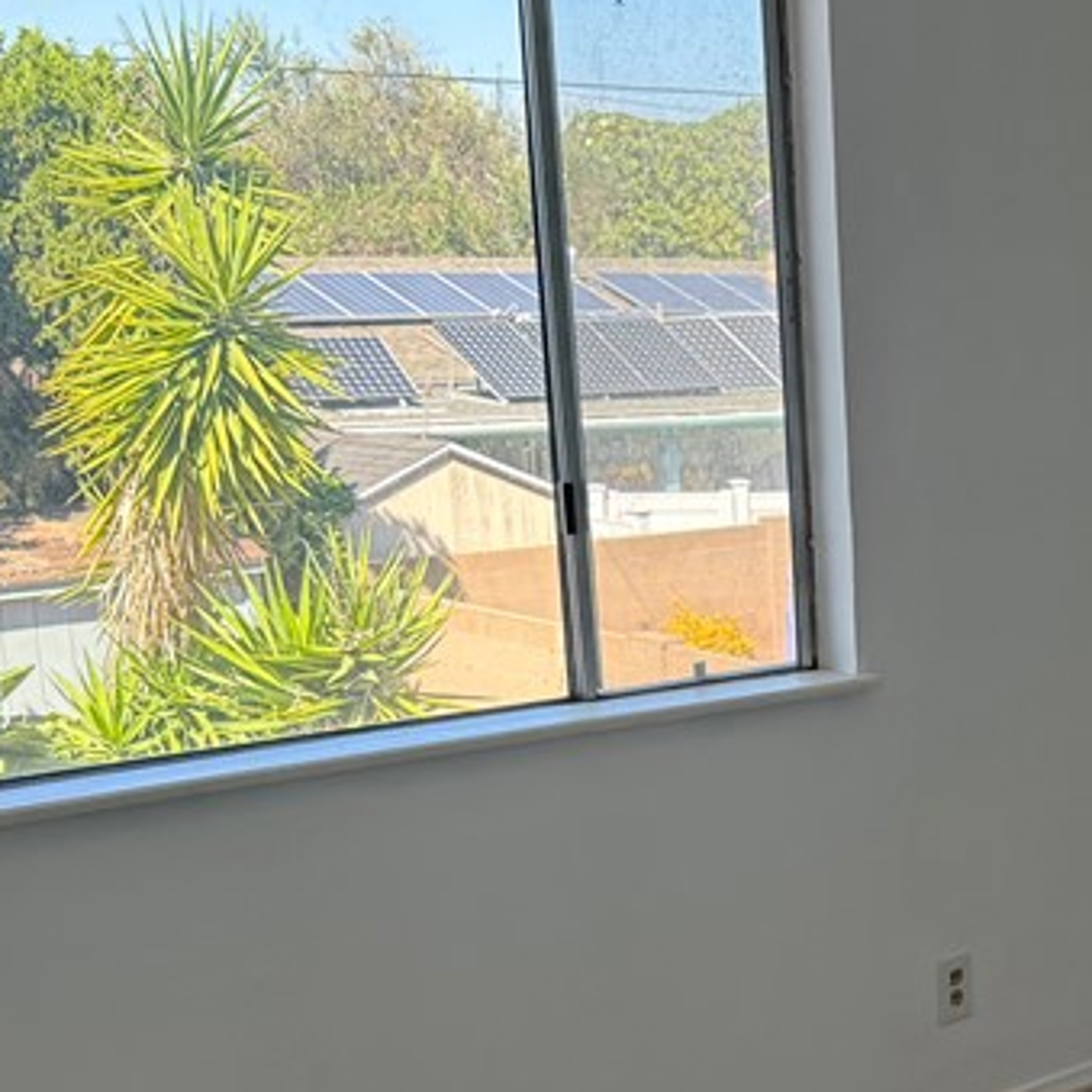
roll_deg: -1.0
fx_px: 2284
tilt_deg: -14.3
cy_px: 867
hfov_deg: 25.0
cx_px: 1198
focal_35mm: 64
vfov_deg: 26.4
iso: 100
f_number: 1.78
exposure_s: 1/507
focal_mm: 6.76
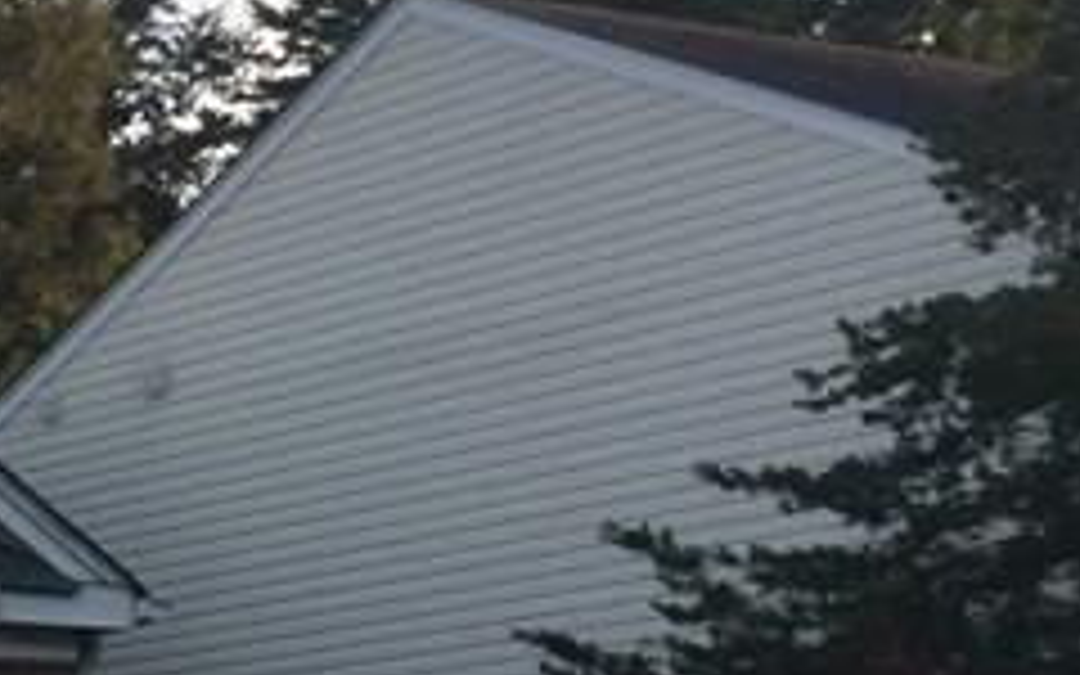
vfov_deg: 9.3
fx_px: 4121
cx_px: -1116
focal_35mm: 140
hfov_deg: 12.9
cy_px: 688
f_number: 2.4
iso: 25
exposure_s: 1/212
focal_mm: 3.3
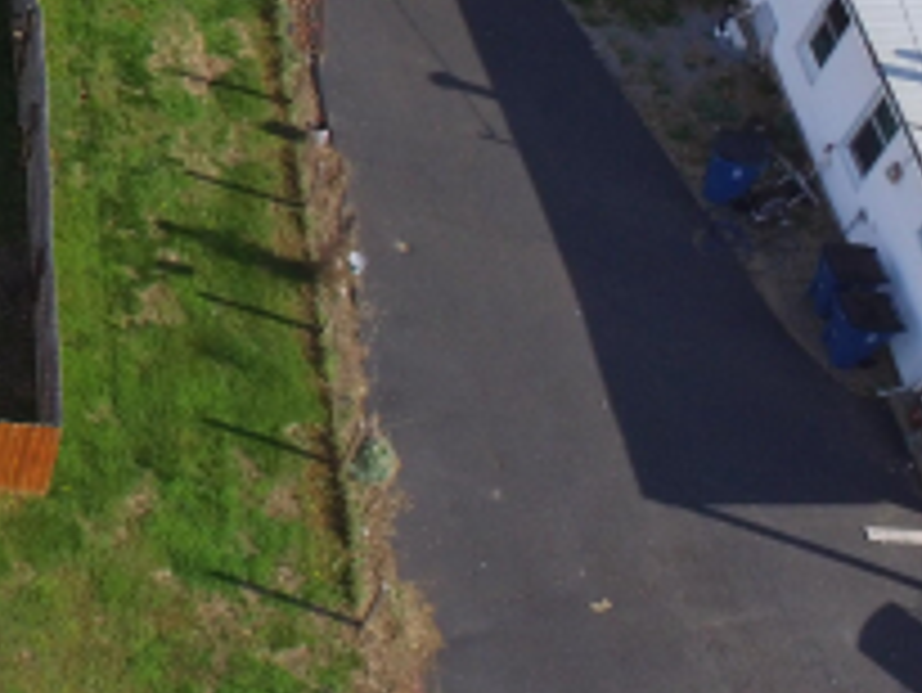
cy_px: -216
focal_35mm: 65
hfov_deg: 25.4
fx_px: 1732
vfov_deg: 20.6
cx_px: -299
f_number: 2.8
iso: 100
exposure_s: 1/871
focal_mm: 3.61
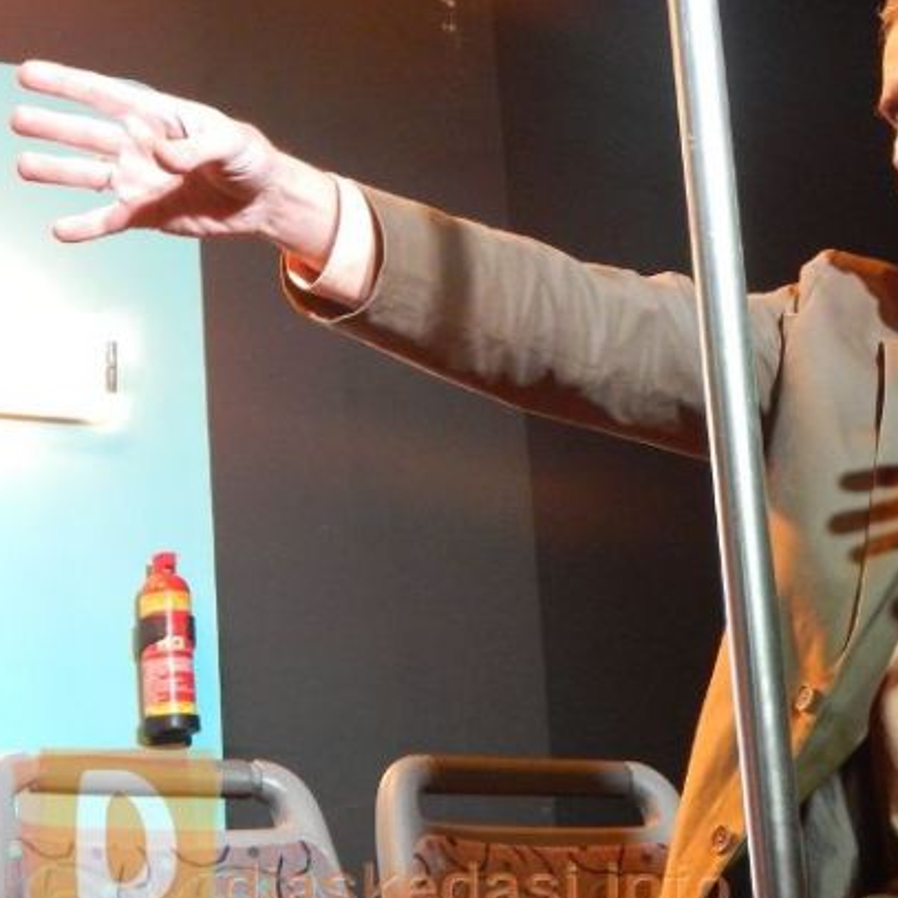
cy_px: 344
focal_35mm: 108
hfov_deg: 16.0
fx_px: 3170
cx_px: 781
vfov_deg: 16.1
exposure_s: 1/8
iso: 720
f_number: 4.1
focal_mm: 12.3
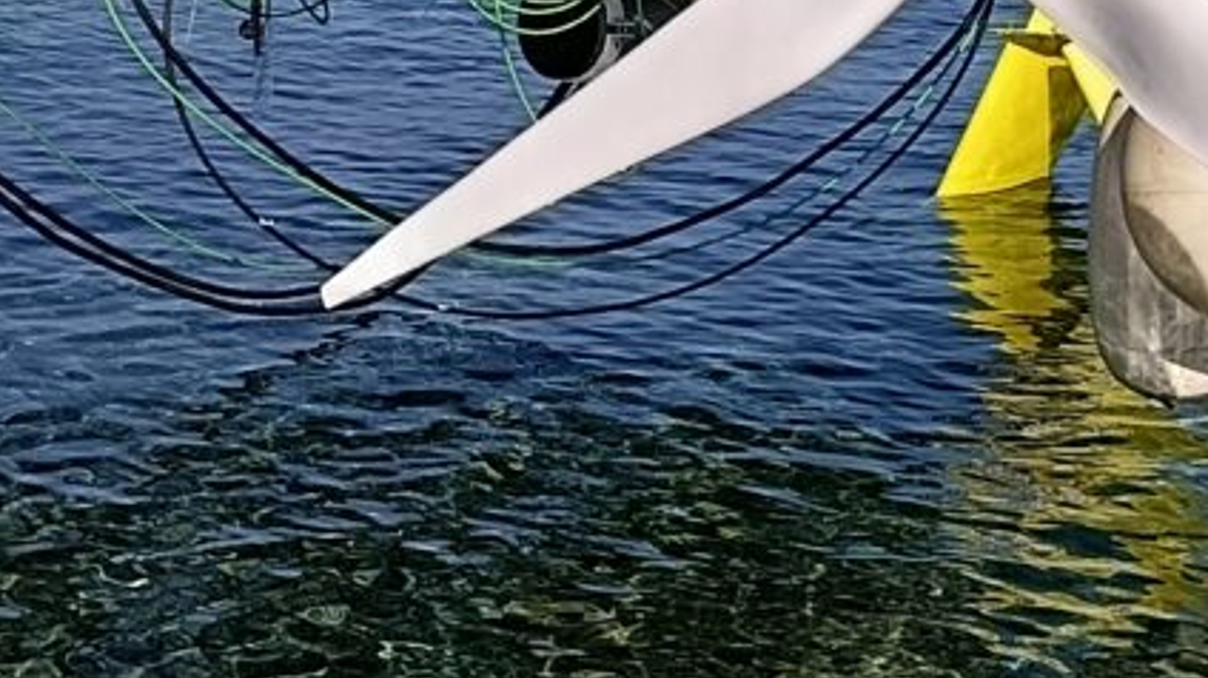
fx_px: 3714
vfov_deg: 10.2
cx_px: 447
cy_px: -195
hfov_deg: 18.4
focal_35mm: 116
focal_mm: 6.11
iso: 51
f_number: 1.65
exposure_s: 1/900
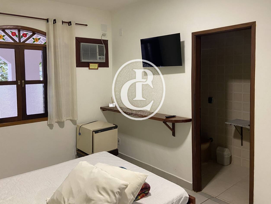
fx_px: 235
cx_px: 138
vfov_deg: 46.7
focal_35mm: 30
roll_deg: +0.6
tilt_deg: -3.0
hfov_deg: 60.0
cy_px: 90
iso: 250
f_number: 1.8
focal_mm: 4.25
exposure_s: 1/60
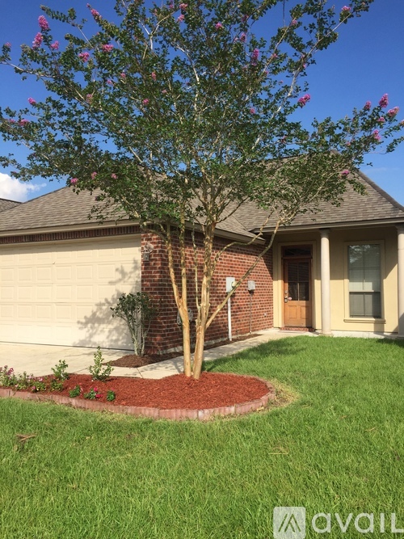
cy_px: 270
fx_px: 451
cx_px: 202
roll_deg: +0.1
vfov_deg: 61.7
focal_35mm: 29
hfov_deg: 48.2
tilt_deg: +2.7
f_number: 2.2
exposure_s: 1/1980
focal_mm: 4.15
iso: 32
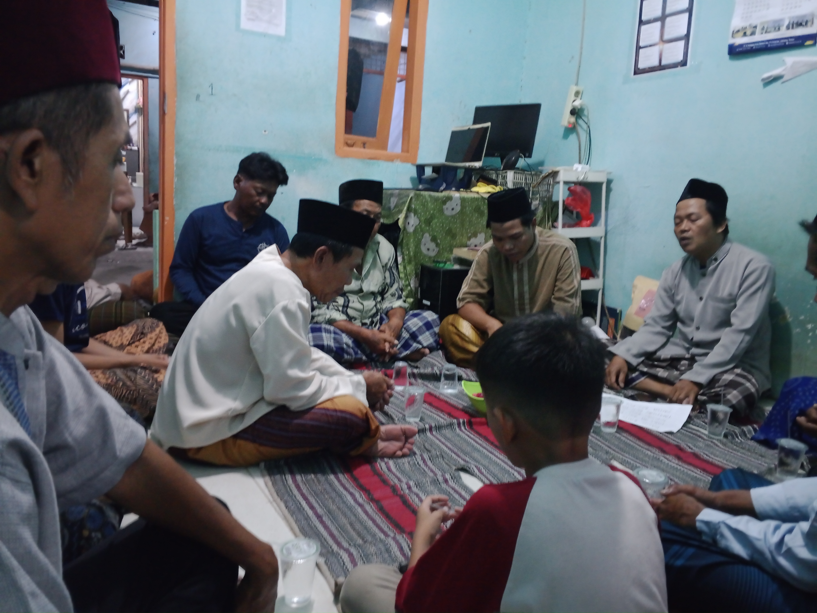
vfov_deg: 51.4
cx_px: 408
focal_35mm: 27
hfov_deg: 65.3
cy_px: 306
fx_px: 637
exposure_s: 1/20
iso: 5020
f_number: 1.6
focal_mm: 4.09
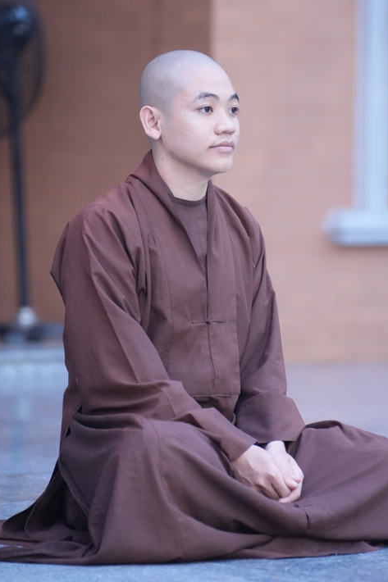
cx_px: 244
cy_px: 221
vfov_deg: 10.0
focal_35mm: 206
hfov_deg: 6.7
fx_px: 3332
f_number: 3.2
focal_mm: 150
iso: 6400
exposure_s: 1/160
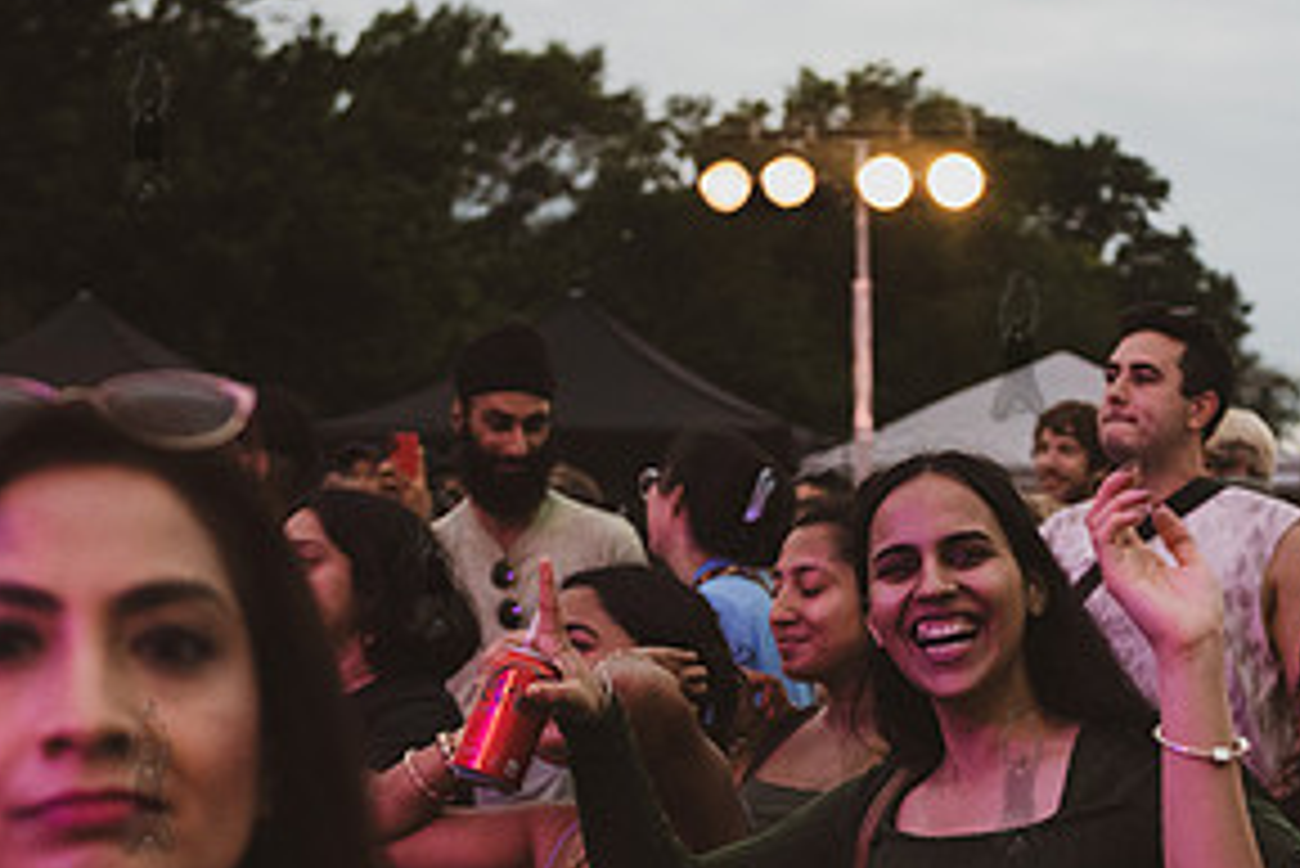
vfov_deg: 11.7
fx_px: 4227
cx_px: 1017
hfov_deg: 17.4
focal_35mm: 117
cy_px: 776
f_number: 4
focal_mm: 58
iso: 5000
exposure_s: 1/400
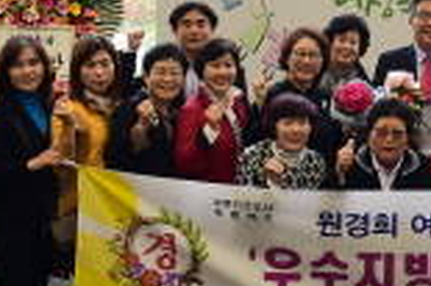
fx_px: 1232
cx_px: 437
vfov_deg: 13.1
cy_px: 11
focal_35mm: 103
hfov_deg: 19.3
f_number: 4
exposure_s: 1/80
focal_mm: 32
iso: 1250
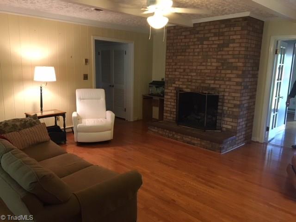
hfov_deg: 61.7
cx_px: 148
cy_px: 111
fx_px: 248
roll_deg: -1.6
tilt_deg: -10.6
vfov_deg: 48.2
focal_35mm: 29
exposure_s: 1/30
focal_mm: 4.15
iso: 200
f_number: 2.2
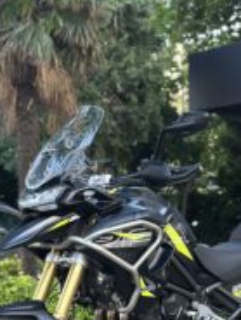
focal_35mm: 97
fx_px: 899
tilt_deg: -2.7
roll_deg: -0.4
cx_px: 158
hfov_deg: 15.2
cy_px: 272
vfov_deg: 19.9
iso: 100
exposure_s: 1/172
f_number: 1.78
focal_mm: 6.86
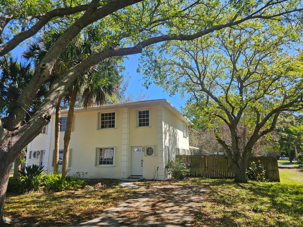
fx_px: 201
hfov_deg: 73.9
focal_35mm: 23
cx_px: 152
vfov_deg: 58.9
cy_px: 114
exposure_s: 1/338
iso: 10
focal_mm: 6.3
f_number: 1.7
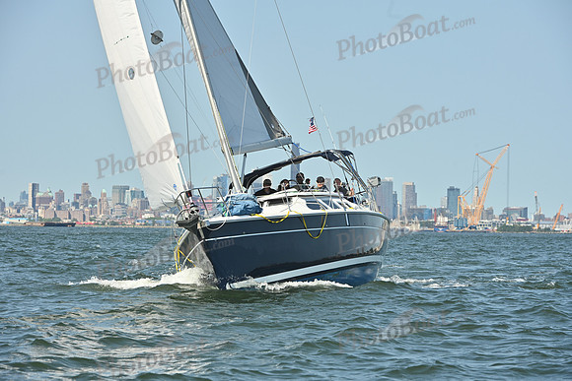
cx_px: 286
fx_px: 2225
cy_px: 190
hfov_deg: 14.7
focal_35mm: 140
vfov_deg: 9.8
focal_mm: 140
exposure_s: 1/1250
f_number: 8
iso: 320
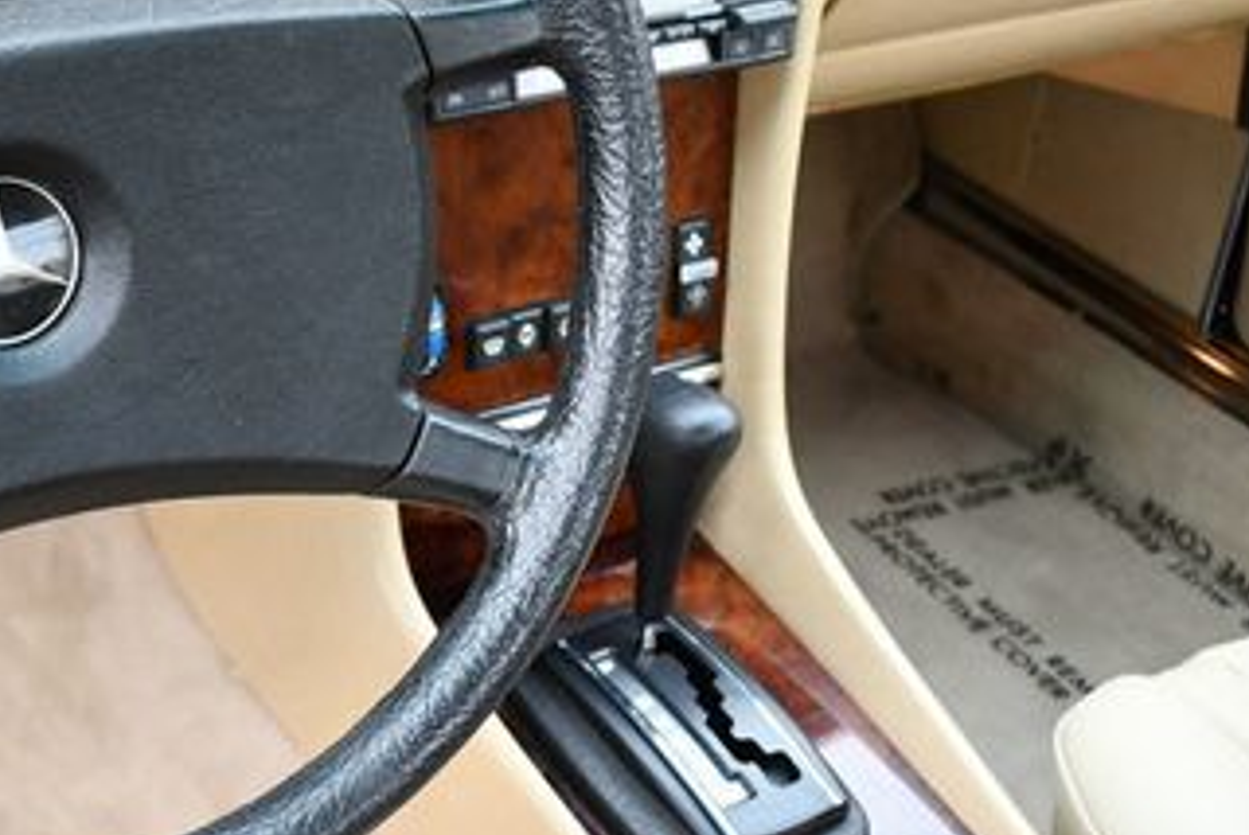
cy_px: 261
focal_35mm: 72
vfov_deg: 18.9
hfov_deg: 27.2
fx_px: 2500
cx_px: 152
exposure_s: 1/250
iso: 560
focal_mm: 18
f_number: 3.5
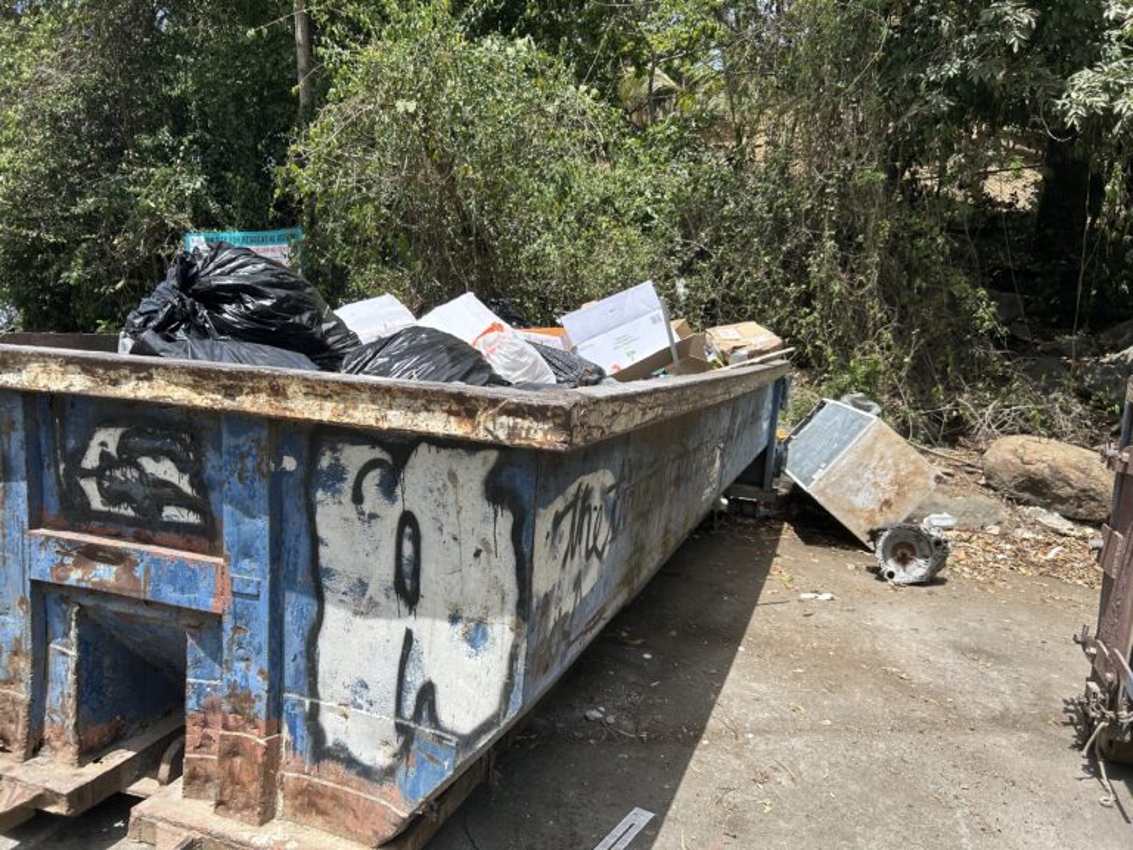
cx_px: 566
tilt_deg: -4.3
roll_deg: -0.2
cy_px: 425
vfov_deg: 53.1
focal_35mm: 26
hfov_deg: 67.3
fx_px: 851
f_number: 1.5
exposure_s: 1/2571
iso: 50
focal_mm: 5.7
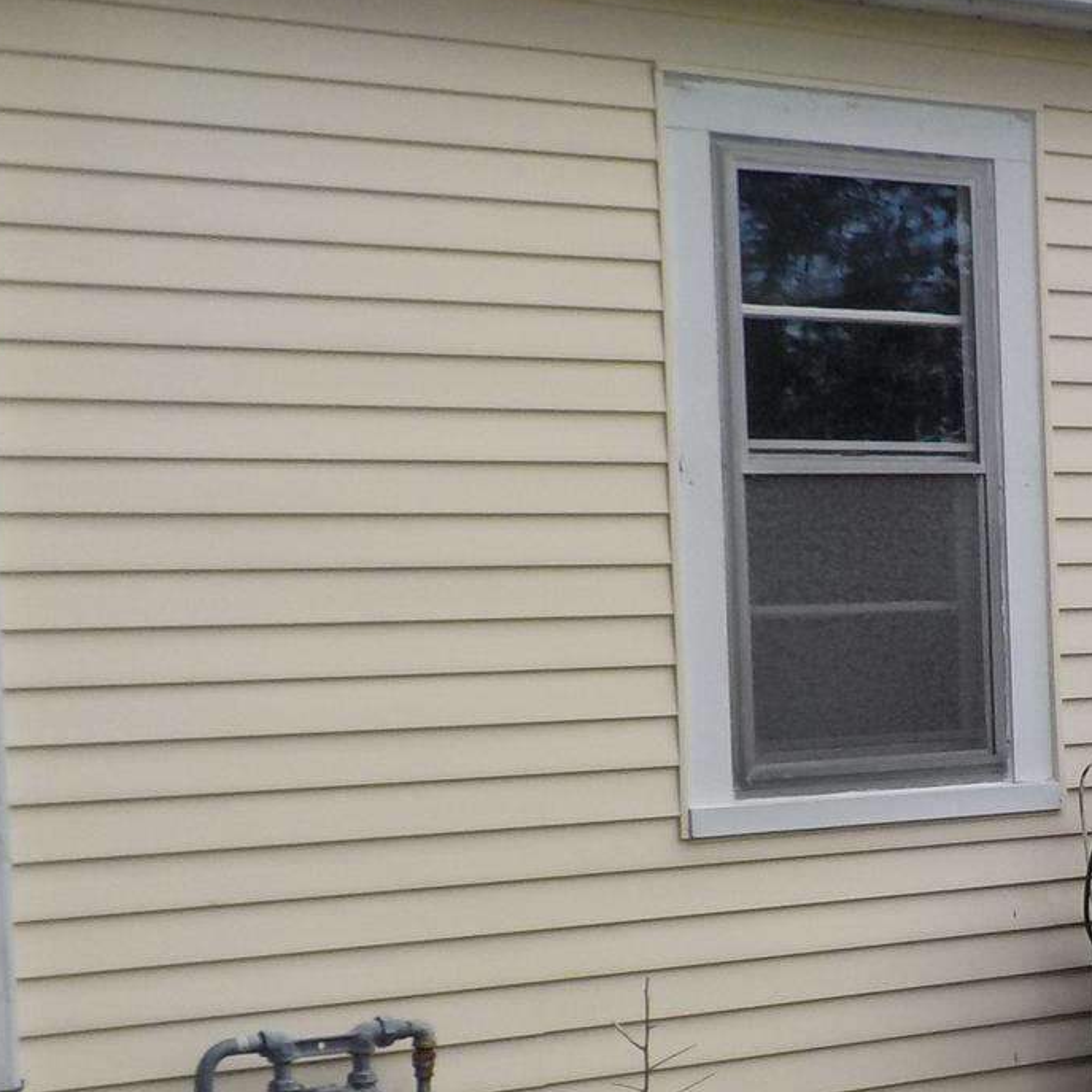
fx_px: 2820
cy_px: 712
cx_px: 1276
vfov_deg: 21.8
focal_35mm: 79
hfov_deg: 20.6
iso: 125
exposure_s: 1/800
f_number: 3.3
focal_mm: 4.1
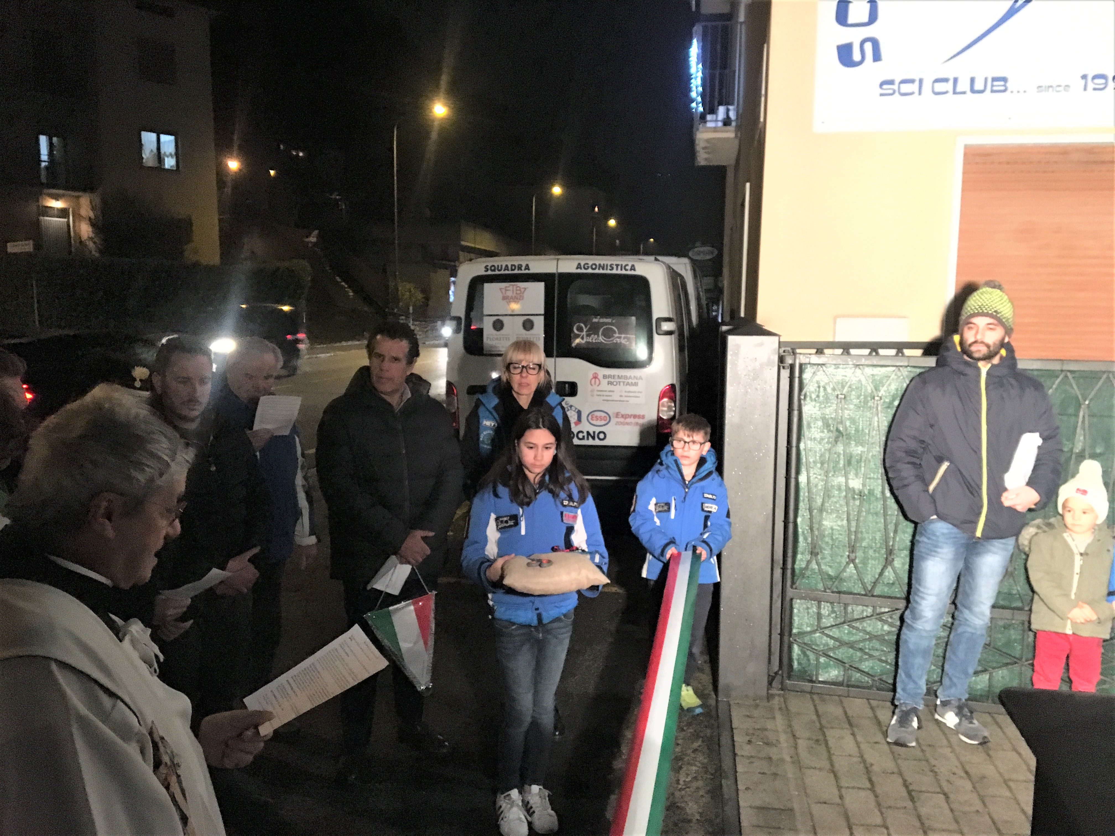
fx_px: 934
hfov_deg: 61.7
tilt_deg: -6.1
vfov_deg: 48.2
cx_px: 558
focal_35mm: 29
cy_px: 418
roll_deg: -0.1
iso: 320
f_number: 2.2
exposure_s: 1/17
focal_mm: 4.15
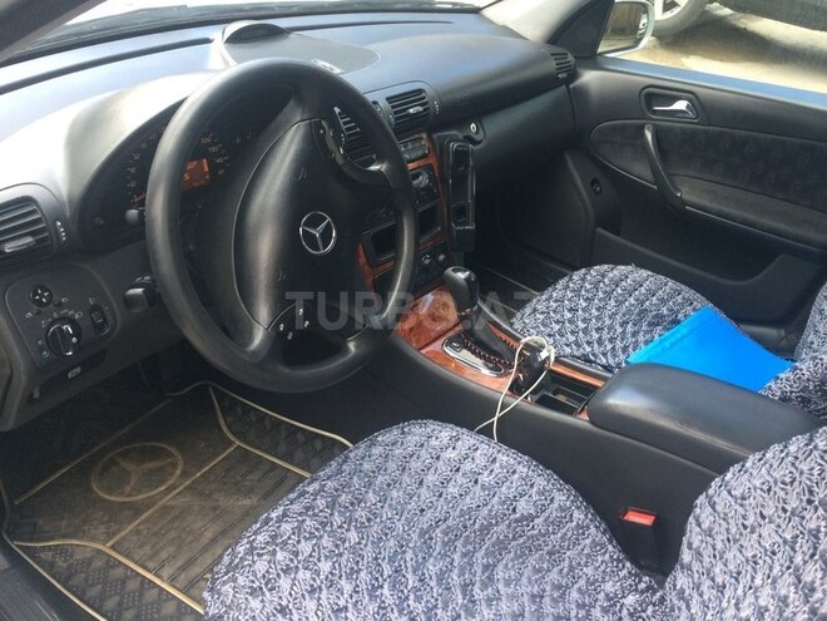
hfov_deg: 61.7
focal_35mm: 29
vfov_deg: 48.2
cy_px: 310
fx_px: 693
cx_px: 414
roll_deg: -5.2
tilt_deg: -32.8
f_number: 2.2
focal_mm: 4.15
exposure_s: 1/33
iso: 40
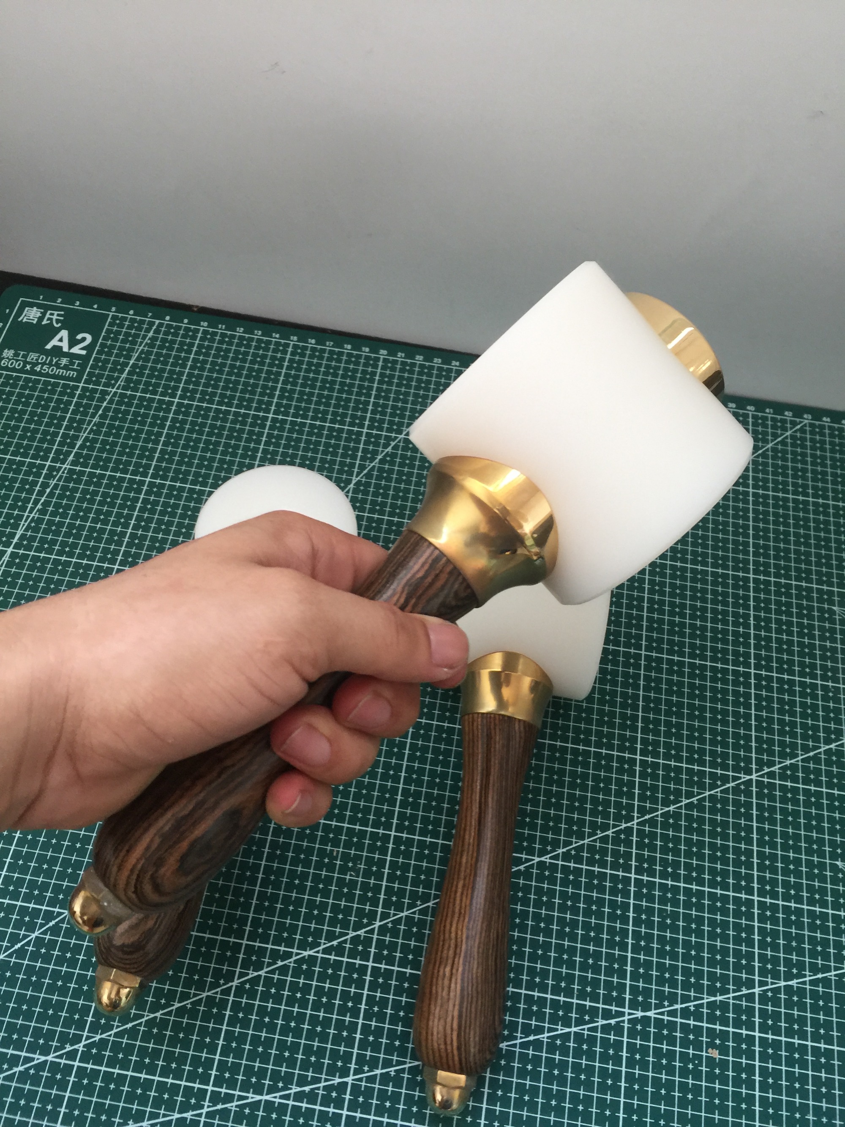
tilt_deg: -61.8
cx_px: 422
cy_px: 564
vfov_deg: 61.7
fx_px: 944
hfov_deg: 48.2
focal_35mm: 29
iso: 64
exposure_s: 1/33
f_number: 2.2
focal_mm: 4.15
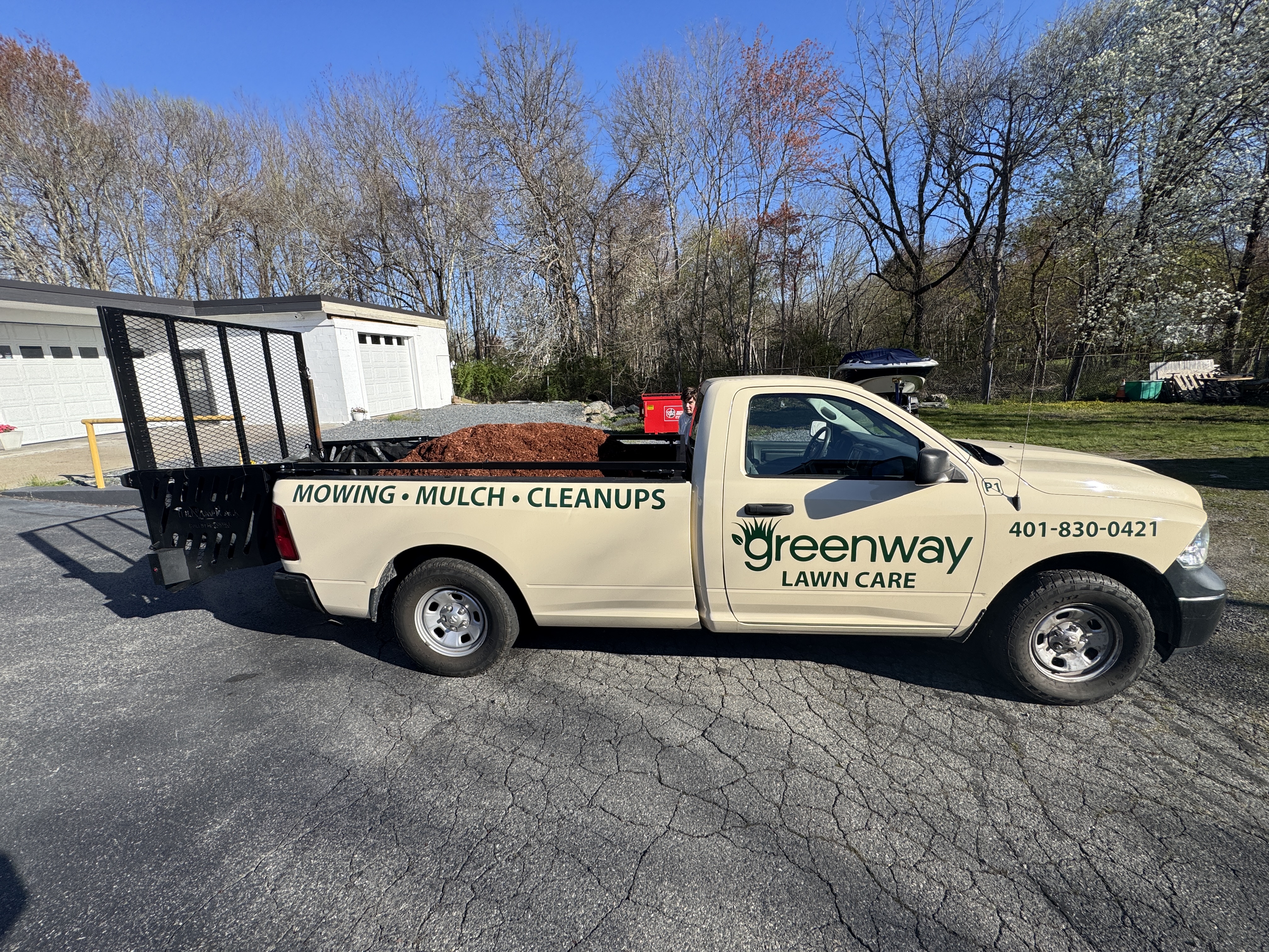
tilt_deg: -13.4
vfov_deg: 85.7
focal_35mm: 14
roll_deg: +1.9
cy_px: 476
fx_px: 513
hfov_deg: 102.1
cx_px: 634
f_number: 2.2
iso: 40
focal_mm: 2.22
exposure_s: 1/1567
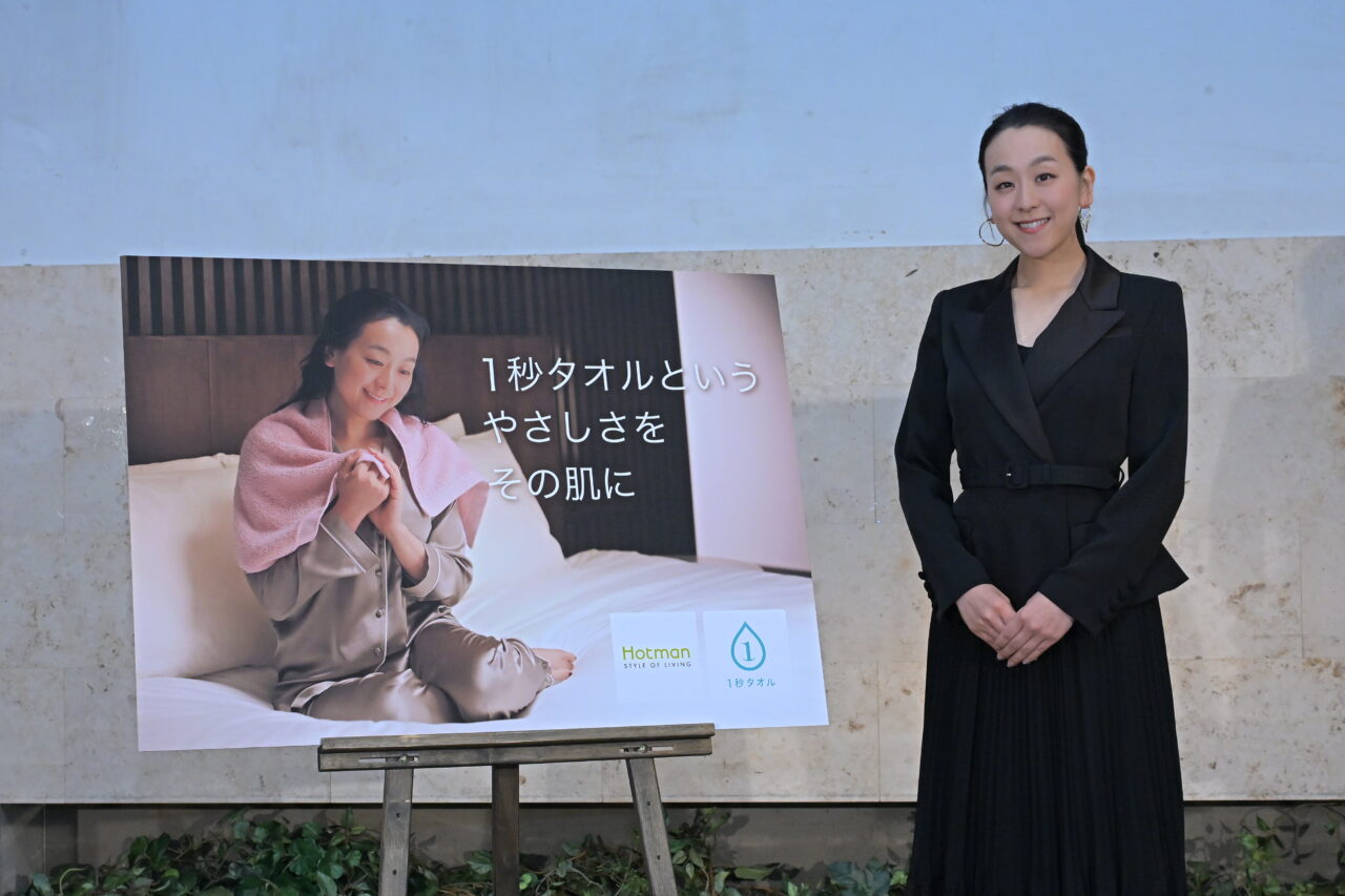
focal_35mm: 63
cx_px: 672
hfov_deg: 31.9
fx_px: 2353
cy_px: 448
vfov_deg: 21.6
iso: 2500
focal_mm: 42
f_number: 6.3
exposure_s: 1/100
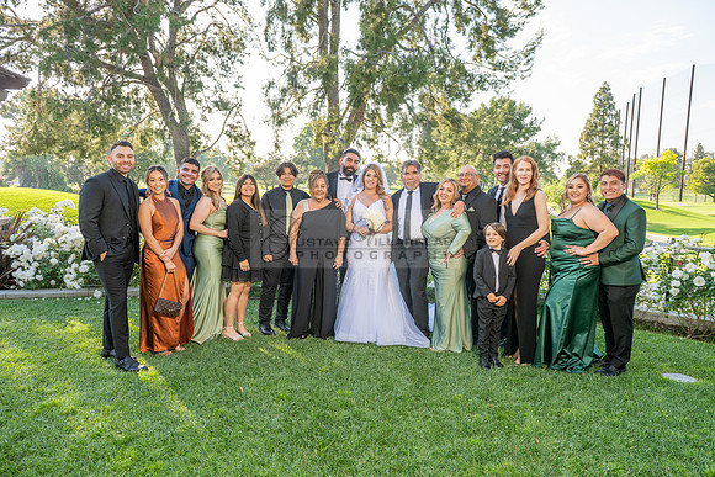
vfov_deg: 53.2
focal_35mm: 24
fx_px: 477
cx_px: 358
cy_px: 238
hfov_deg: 73.7
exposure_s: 1/200
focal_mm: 24
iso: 200
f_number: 5.6
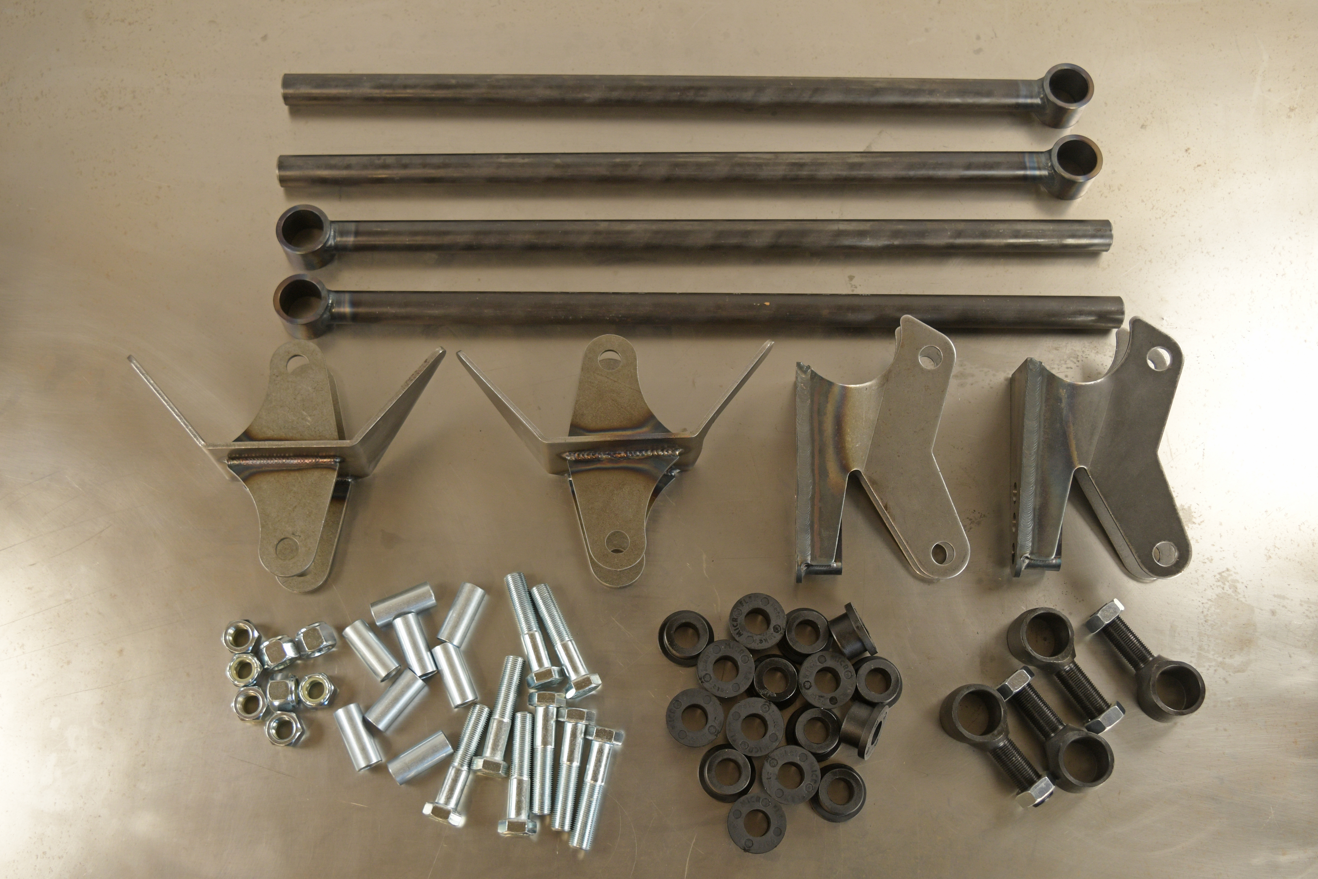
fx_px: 1538
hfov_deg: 46.4
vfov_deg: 31.9
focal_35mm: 42
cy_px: 440
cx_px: 659
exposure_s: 1/60
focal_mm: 28
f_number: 5.6
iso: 560
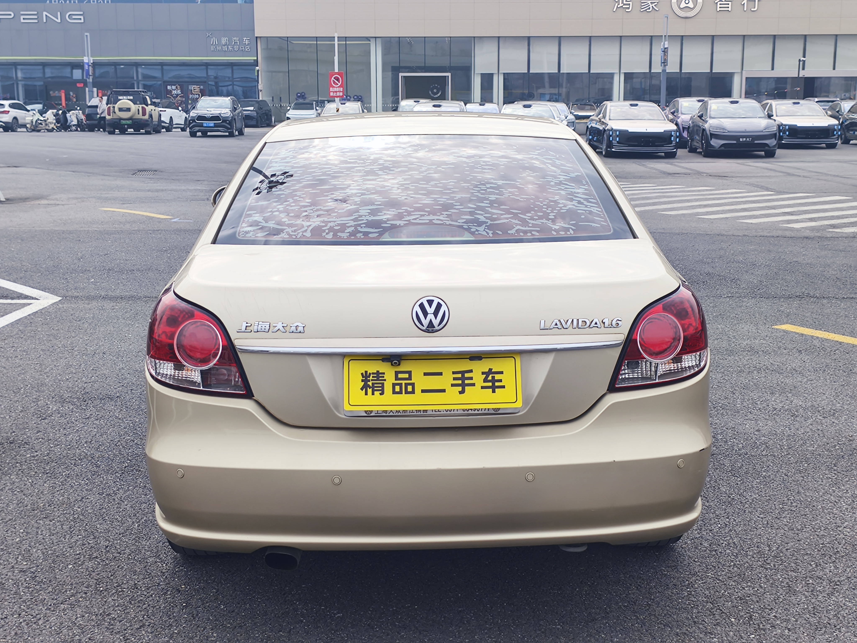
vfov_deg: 33.6
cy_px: 322
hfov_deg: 43.9
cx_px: 428
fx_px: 1065
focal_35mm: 43
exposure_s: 1/1793
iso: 80
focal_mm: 5.84
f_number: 1.6
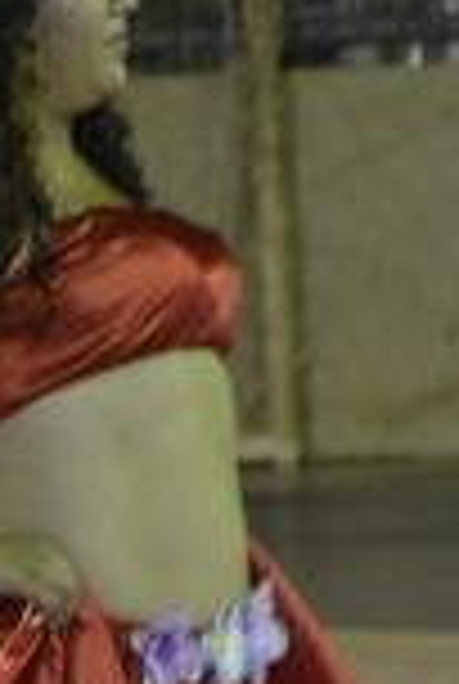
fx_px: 11586
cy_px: 668
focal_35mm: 609
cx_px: 18
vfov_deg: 3.4
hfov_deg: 2.3
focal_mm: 125
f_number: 5.6
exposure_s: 1/15
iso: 3200
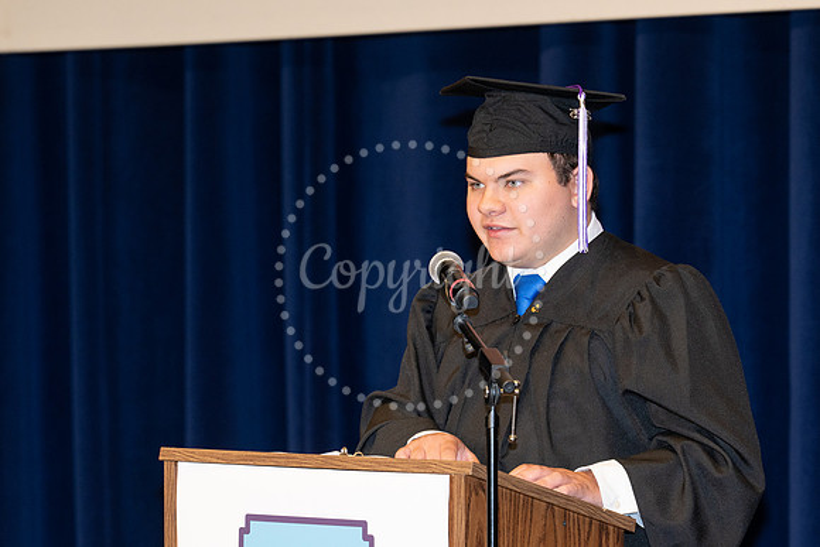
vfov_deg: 5.2
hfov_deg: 7.8
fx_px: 6050
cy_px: 344
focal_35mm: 266
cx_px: 410
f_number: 5.6
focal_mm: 200
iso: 1000
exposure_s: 1/80
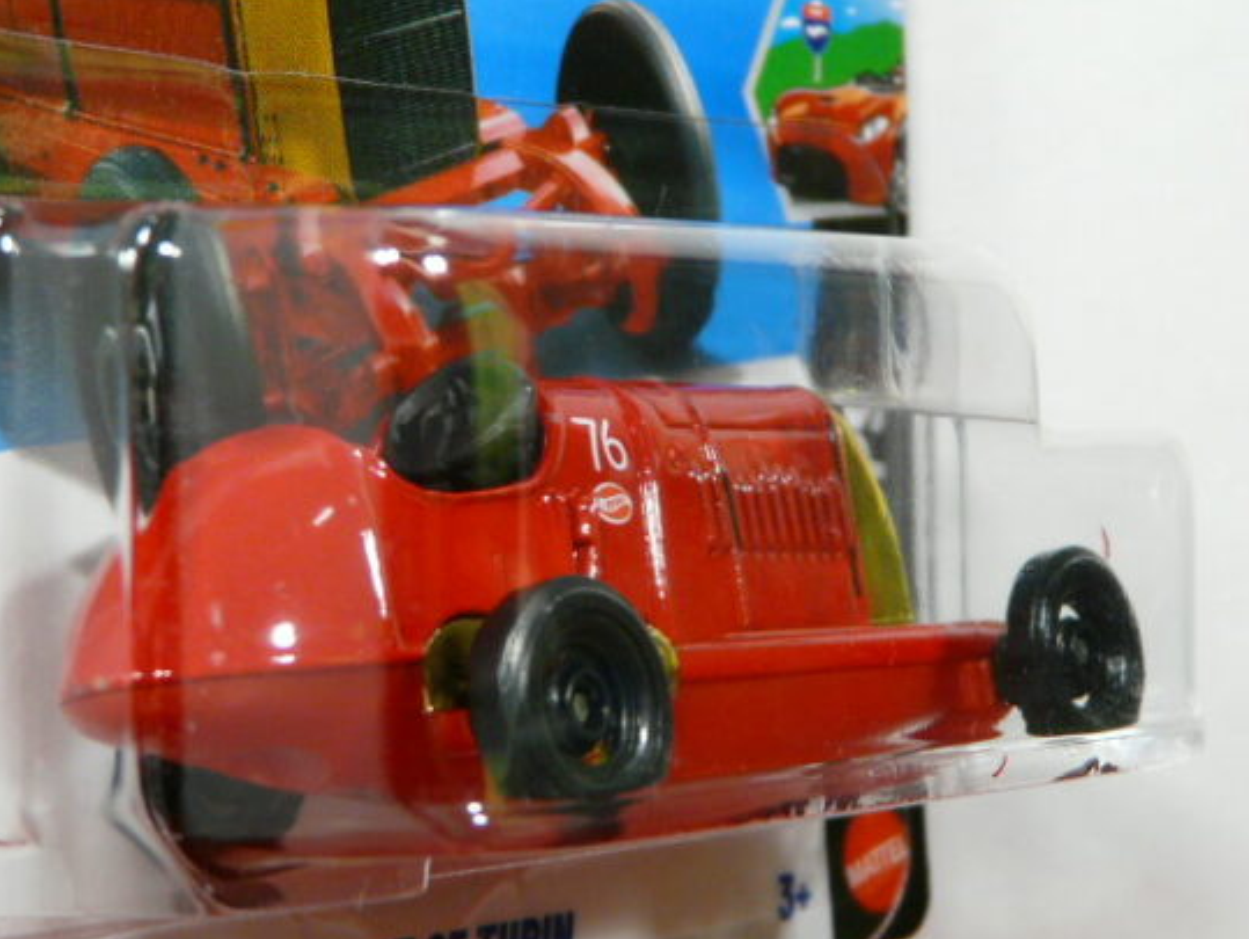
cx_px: 609
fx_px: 3574
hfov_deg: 19.8
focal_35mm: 99
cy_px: 427
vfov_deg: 15.0
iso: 160
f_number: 3.2
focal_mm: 9.2
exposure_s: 1/50
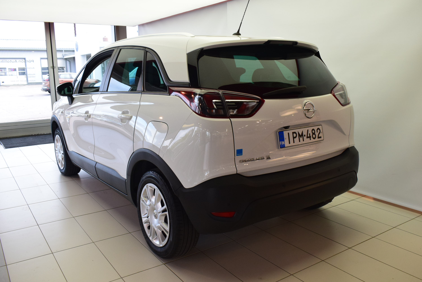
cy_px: 141
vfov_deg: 41.8
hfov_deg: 59.5
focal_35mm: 32
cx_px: 211
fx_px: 370
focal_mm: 21
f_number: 7.1
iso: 1600
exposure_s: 1/200
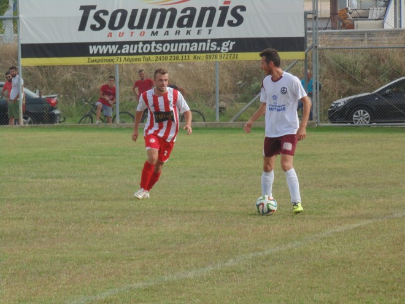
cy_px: 152
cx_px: 202
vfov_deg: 6.3
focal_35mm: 236
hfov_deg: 8.4
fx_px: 2761
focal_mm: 42.3
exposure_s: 1/250
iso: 80
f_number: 5.6
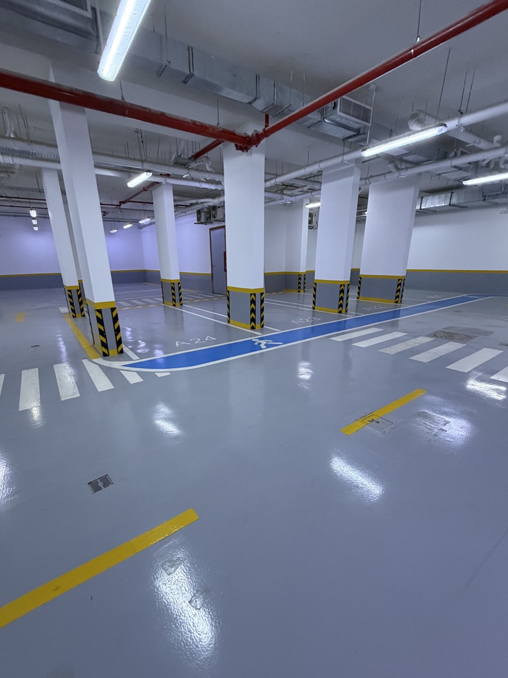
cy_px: 359
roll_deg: +1.3
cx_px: 239
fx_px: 294
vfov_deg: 98.1
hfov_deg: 81.7
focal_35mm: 15
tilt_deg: -18.6
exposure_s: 1/60
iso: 320
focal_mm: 2.22
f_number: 2.2
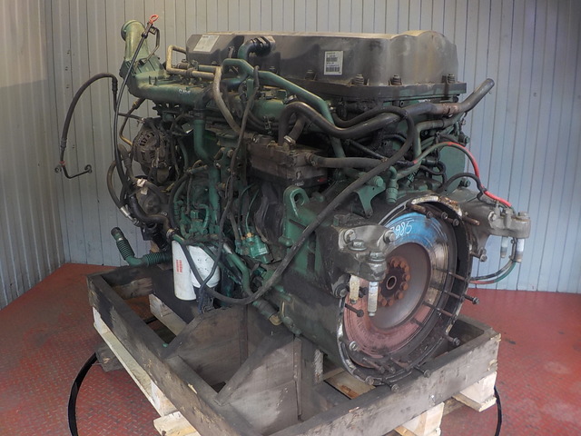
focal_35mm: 30
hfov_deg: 60.0
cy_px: 218
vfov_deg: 46.8
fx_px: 504
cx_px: 290
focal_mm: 4.1
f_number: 3.3
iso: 125
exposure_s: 1/30
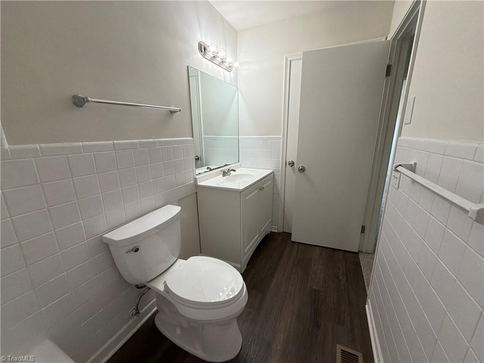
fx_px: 196
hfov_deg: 102.1
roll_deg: +1.4
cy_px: 182
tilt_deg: -15.1
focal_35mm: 14
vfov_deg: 85.7
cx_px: 242
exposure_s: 1/60
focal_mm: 2.22
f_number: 2.2
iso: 250
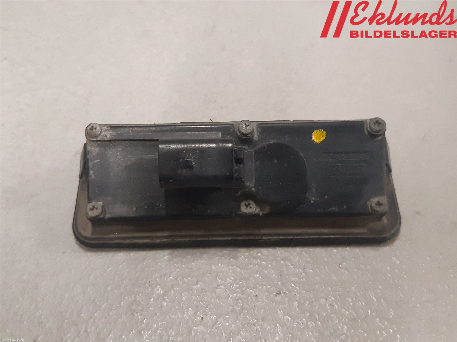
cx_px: 228
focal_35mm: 26
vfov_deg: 53.1
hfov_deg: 67.3
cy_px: 171
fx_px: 343
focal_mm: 3.93
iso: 250
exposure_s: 1/50
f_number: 1.7
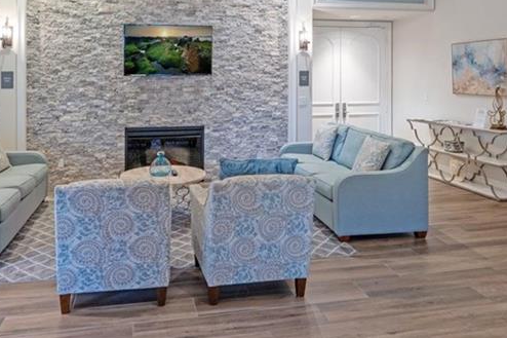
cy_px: 77
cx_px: 214
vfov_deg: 43.2
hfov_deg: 63.3
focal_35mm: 29
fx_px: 408
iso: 320
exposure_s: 1/13
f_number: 9
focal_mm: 14
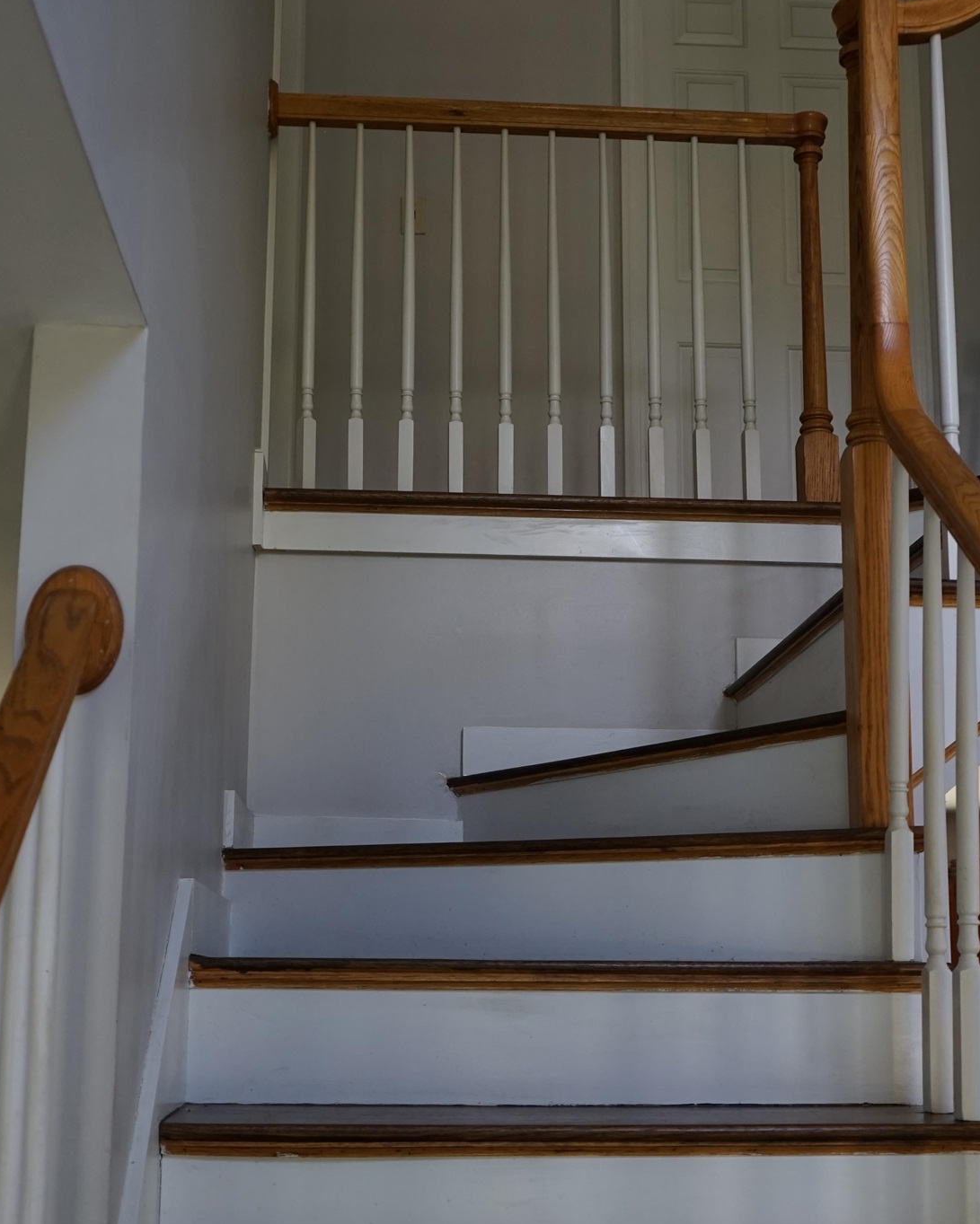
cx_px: 464
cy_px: 682
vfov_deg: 40.3
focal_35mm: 46
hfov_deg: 32.7
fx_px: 1667
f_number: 4
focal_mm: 29
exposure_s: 1/160
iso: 640
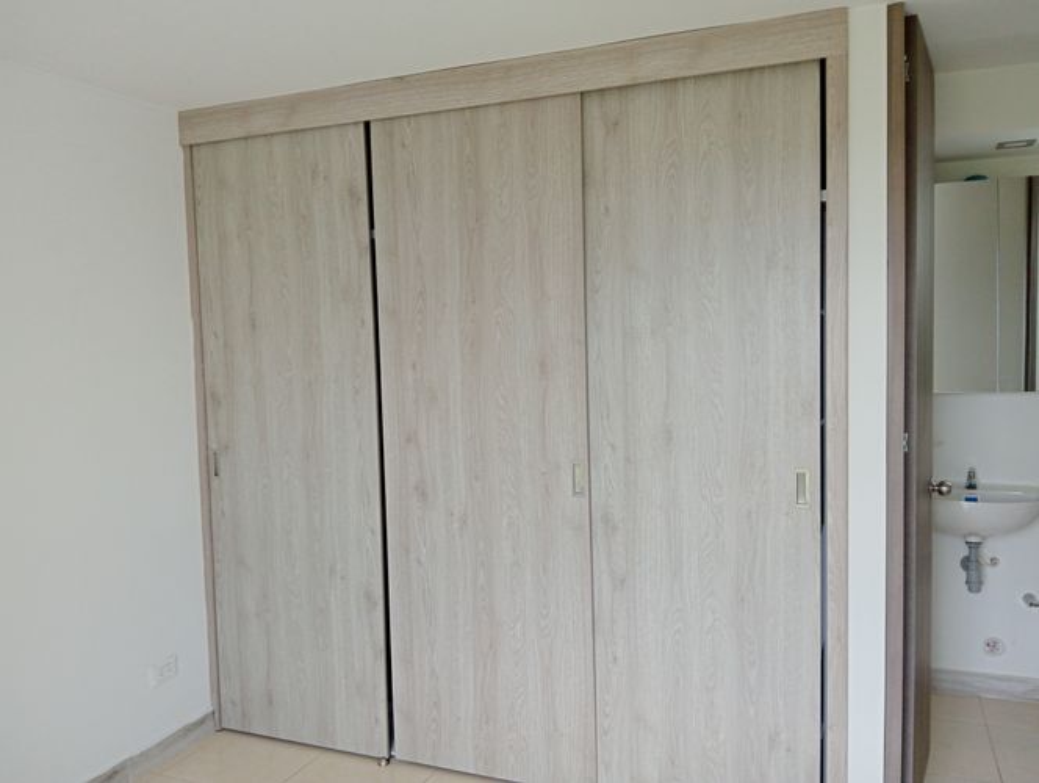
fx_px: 842
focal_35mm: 28
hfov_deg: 63.4
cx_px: 520
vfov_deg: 49.9
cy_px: 392
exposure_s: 1/100
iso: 150
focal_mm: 3.98
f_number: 1.8
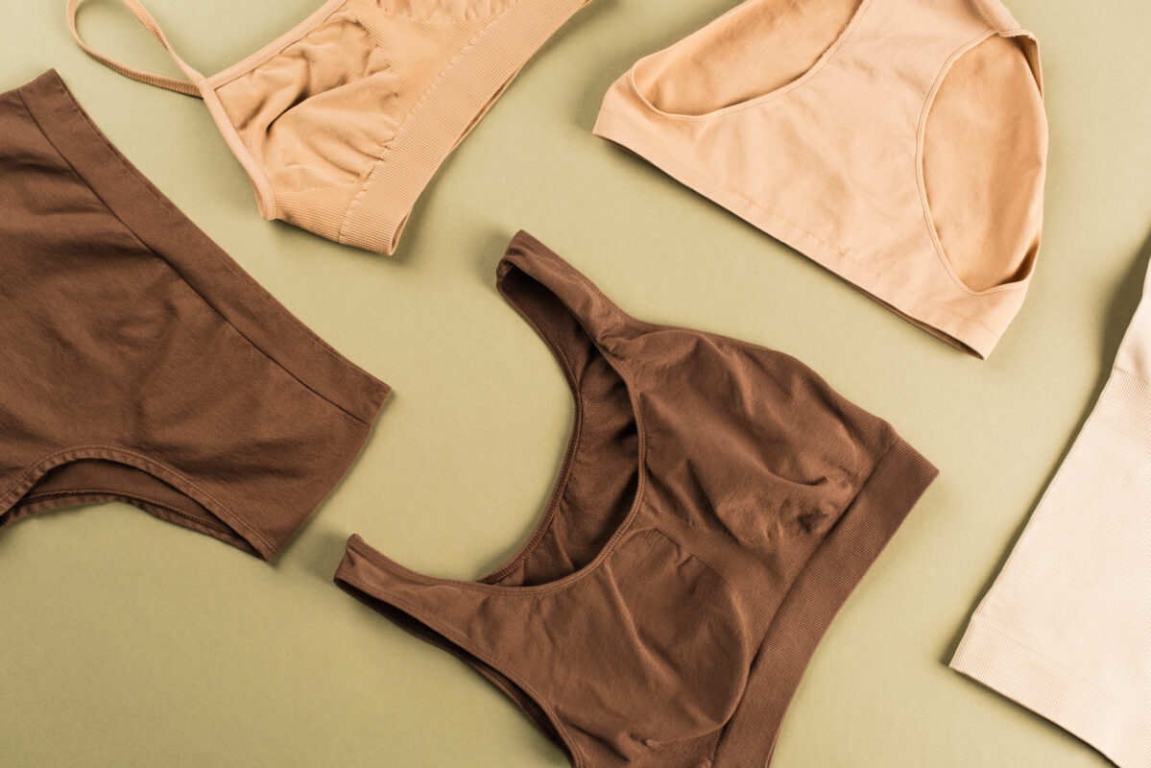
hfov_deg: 39.6
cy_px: 384
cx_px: 576
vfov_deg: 27.0
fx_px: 1599
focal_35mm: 50
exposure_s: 1/160
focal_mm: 50
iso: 125
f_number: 4.5
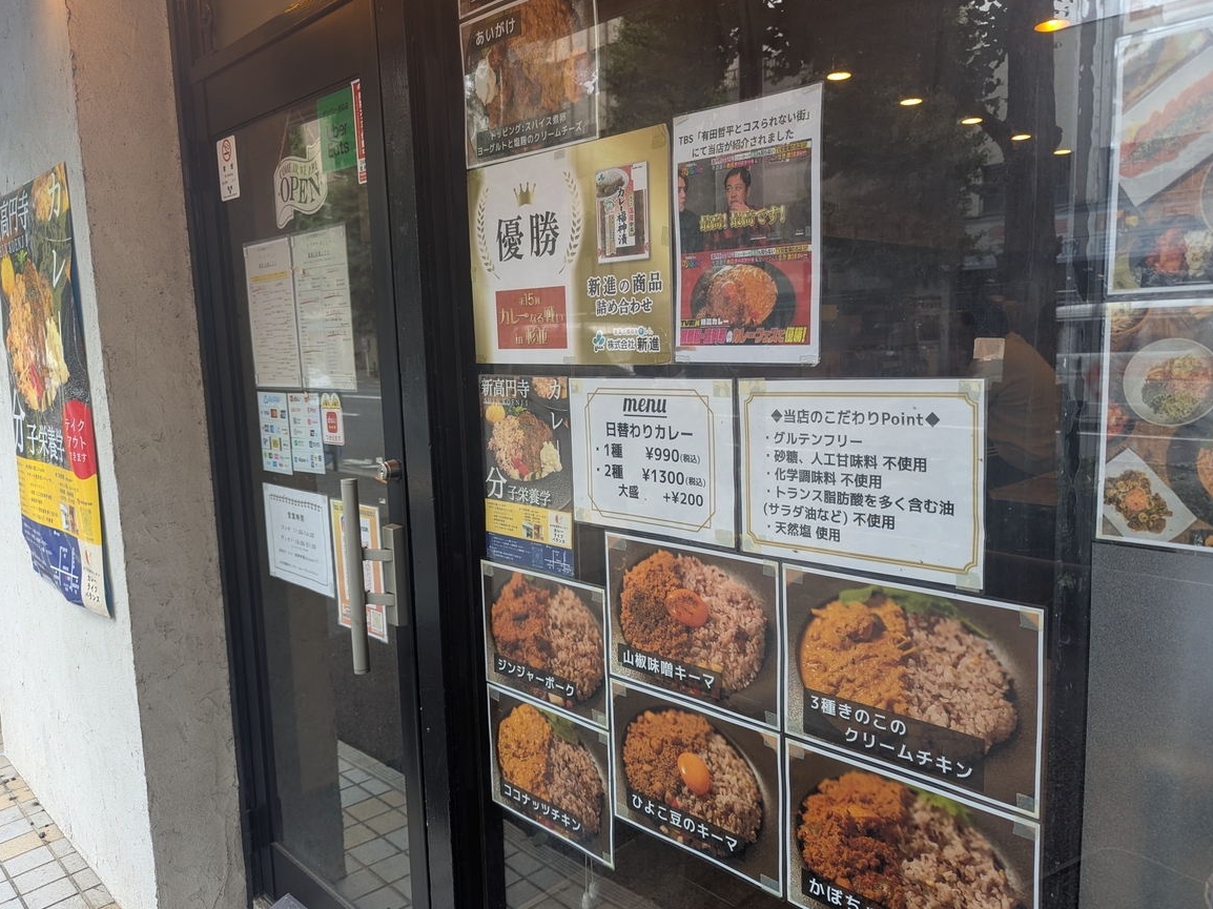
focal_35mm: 25
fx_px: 876
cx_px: 629
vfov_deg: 54.9
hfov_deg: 69.4
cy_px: 468
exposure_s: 1/109
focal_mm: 6.81
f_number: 1.85
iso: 25
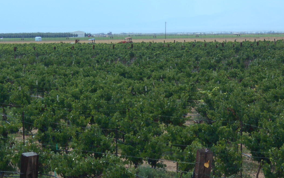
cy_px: 92
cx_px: 86
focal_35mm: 211
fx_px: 1633
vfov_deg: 6.2
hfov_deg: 9.9
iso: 80
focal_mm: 23
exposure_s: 1/320
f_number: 6.5
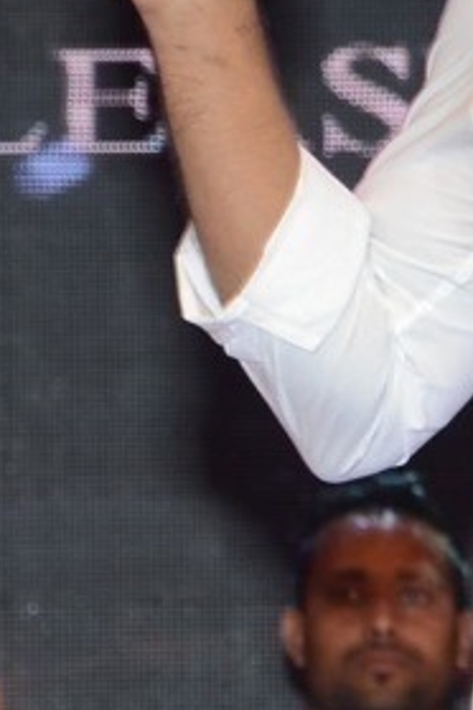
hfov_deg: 2.0
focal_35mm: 675
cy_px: 164
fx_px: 13305
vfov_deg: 3.1
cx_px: 740
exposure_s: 1/125
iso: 800
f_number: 5.6
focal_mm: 105
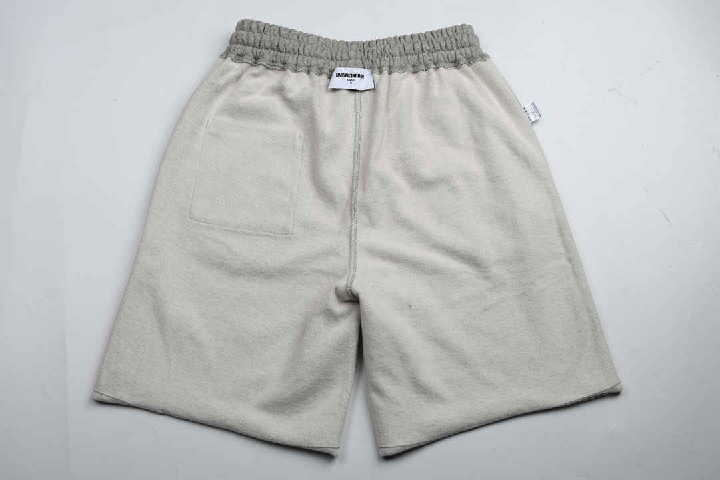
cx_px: 360
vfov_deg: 27.0
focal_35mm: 50
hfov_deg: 39.6
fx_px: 1000
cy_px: 240
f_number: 16
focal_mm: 50
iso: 100
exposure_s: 1/100
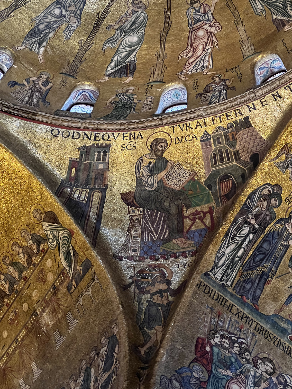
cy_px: 194
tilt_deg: +71.9
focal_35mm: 77
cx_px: 146
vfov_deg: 25.3
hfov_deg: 19.1
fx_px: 866
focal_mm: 9
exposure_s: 1/25
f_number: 2.8
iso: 800
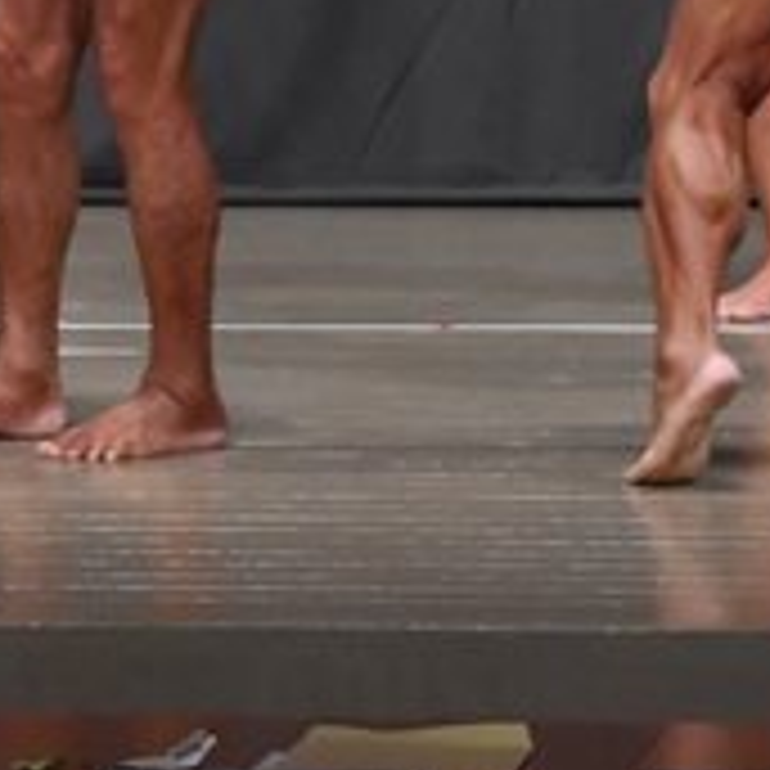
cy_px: -234
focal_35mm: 566
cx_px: -299
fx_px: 14244
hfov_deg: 3.1
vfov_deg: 3.1
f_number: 5.6
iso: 5000
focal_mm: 98
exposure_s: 1/400
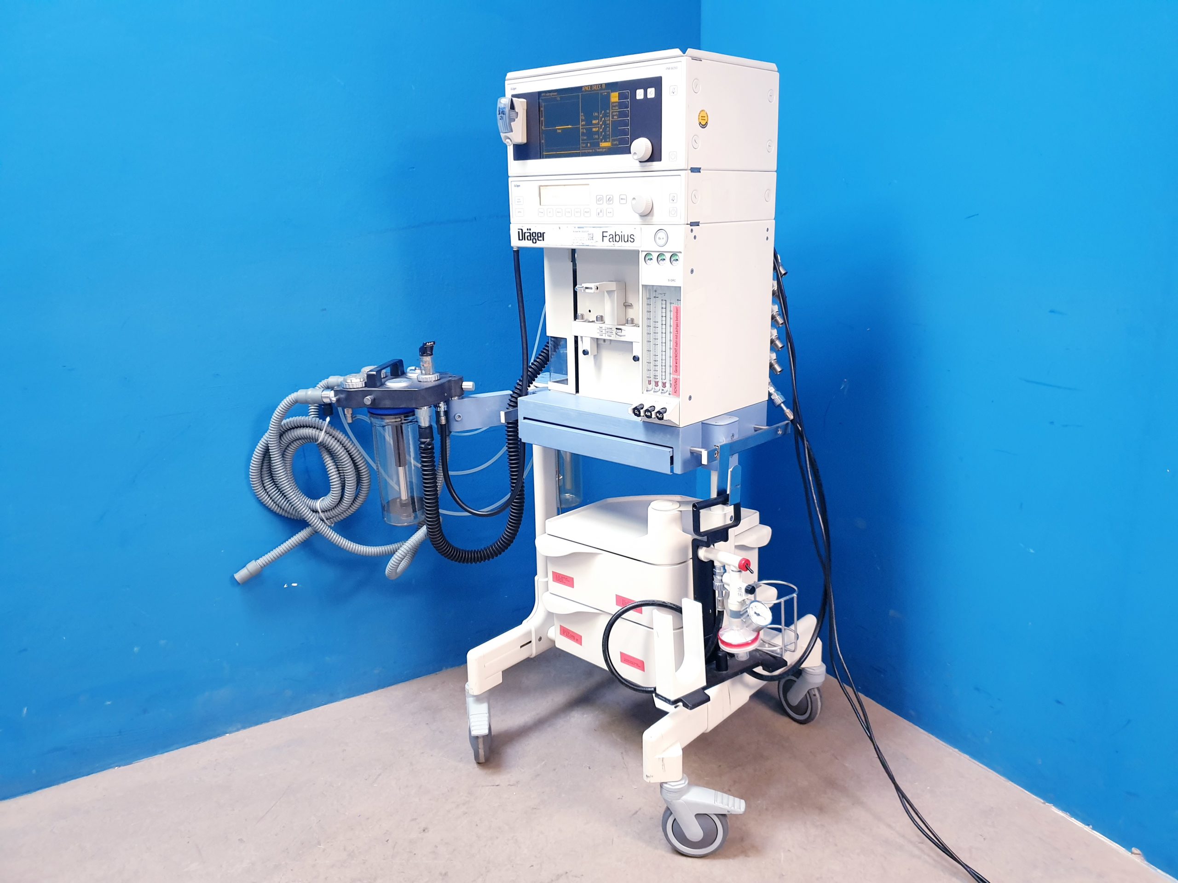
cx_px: 589
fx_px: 885
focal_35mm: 26
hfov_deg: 67.3
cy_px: 442
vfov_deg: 53.1
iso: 200
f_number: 1.5
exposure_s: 1/50
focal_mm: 4.3
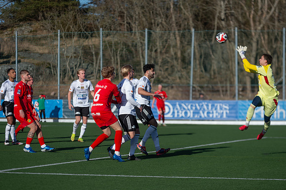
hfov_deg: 13.2
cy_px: 95
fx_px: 1233
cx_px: 143
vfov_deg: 8.8
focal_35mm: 155
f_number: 3.2
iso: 100
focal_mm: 150
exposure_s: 1/1600
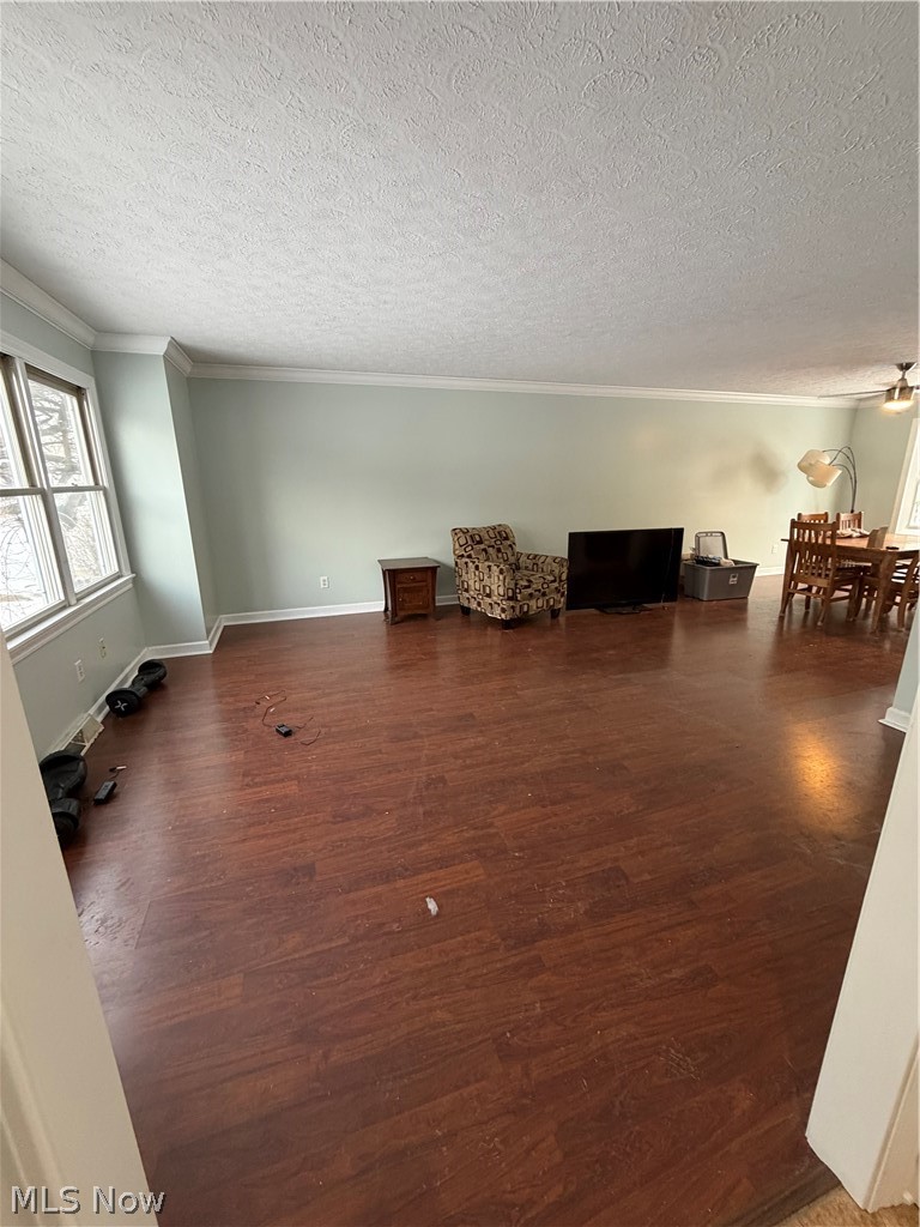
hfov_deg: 85.7
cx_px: 460
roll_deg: +1.1
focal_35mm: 14
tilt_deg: -14.6
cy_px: 614
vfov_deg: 102.1
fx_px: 496
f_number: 2.2
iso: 320
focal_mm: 2.22
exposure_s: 1/60
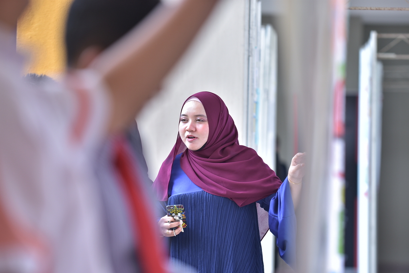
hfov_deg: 8.6
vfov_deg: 5.7
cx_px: 204
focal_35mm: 240
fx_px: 2729
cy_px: 136
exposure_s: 1/160
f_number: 2.8
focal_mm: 160
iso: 160
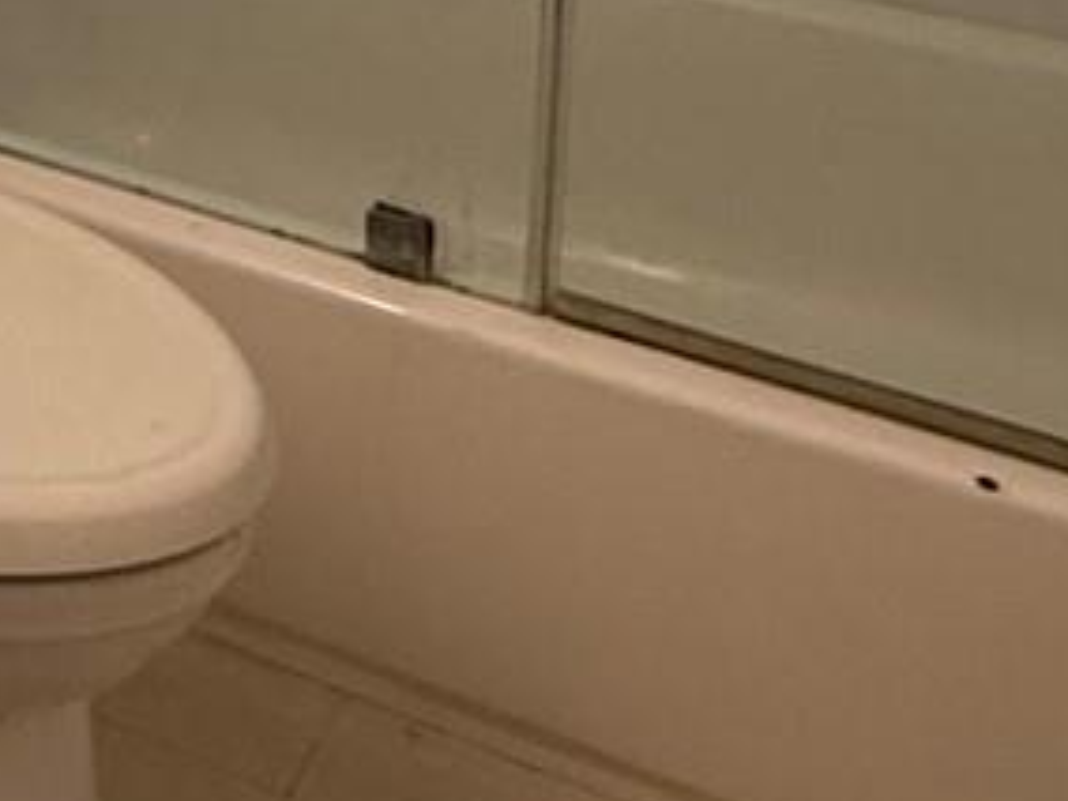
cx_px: -271
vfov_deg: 16.3
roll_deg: +0.7
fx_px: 2437
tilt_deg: -11.1
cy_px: -557
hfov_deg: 22.4
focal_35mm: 79
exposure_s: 1/120
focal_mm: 2.22
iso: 250
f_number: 2.2
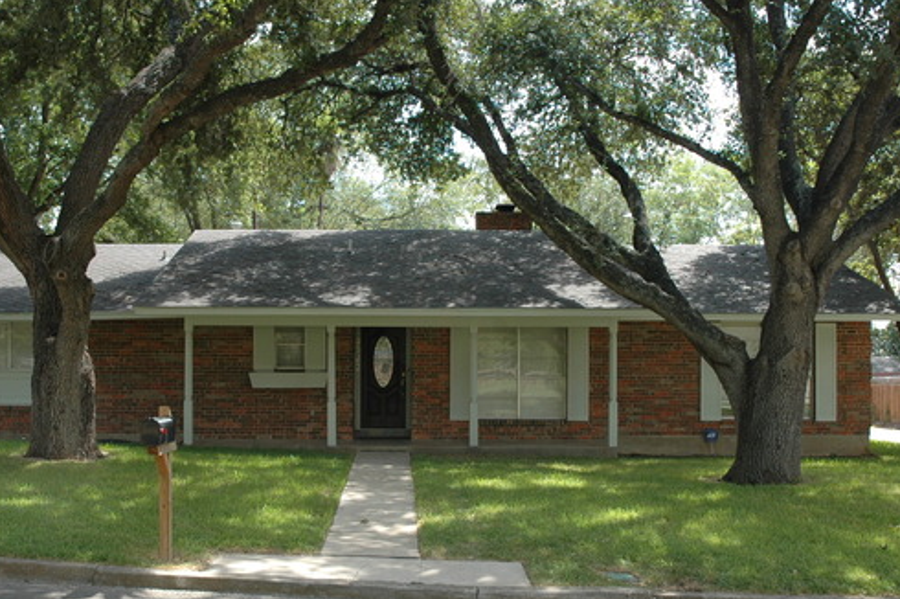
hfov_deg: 41.8
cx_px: 389
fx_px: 1174
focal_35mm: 47
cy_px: 360
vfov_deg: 28.5
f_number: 6.3
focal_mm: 24
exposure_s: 1/160
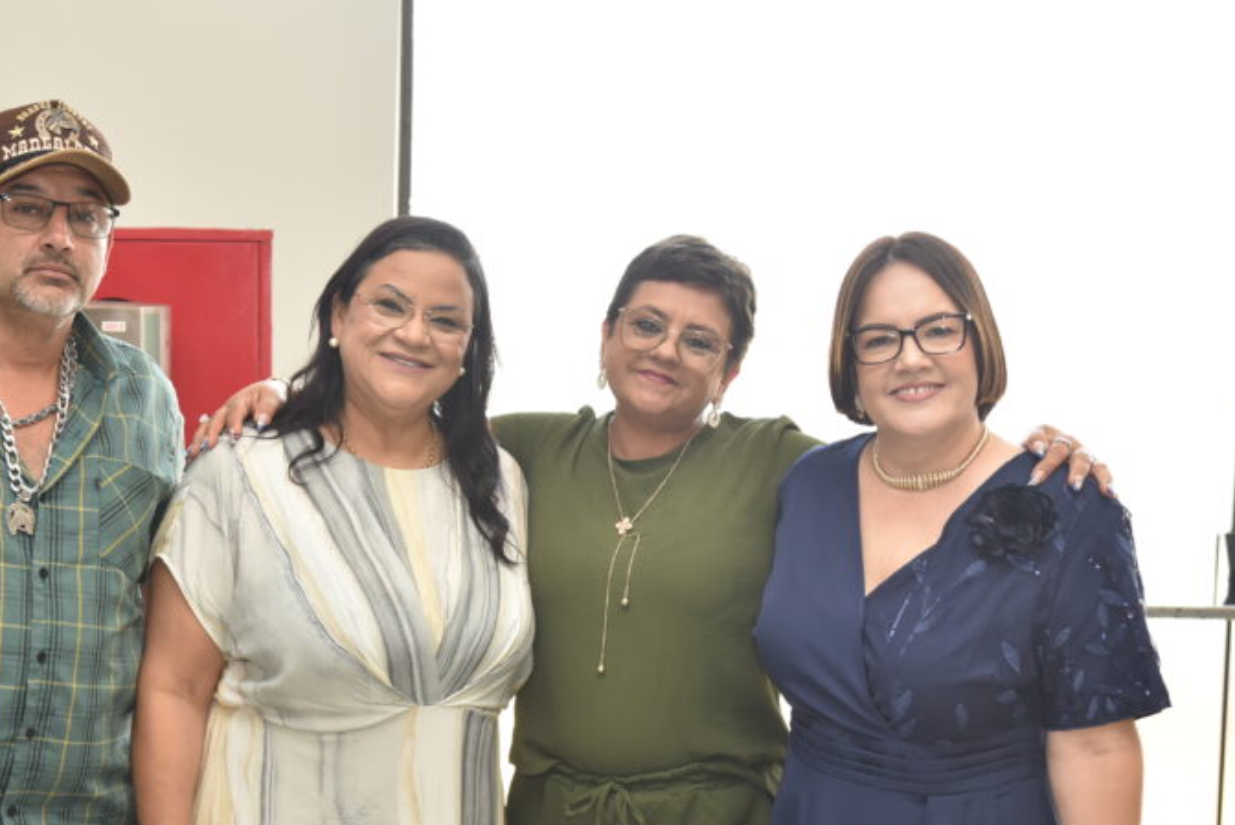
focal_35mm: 67
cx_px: 454
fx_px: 2300
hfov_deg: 29.9
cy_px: 567
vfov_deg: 20.3
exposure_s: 1/160
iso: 1600
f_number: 3.2
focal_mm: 44
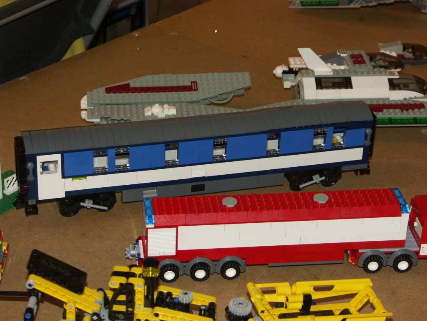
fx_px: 1110
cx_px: 214
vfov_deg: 16.4
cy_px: 160
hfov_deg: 21.8
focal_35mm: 90
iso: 200
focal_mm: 23.03
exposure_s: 1/80
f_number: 3.5
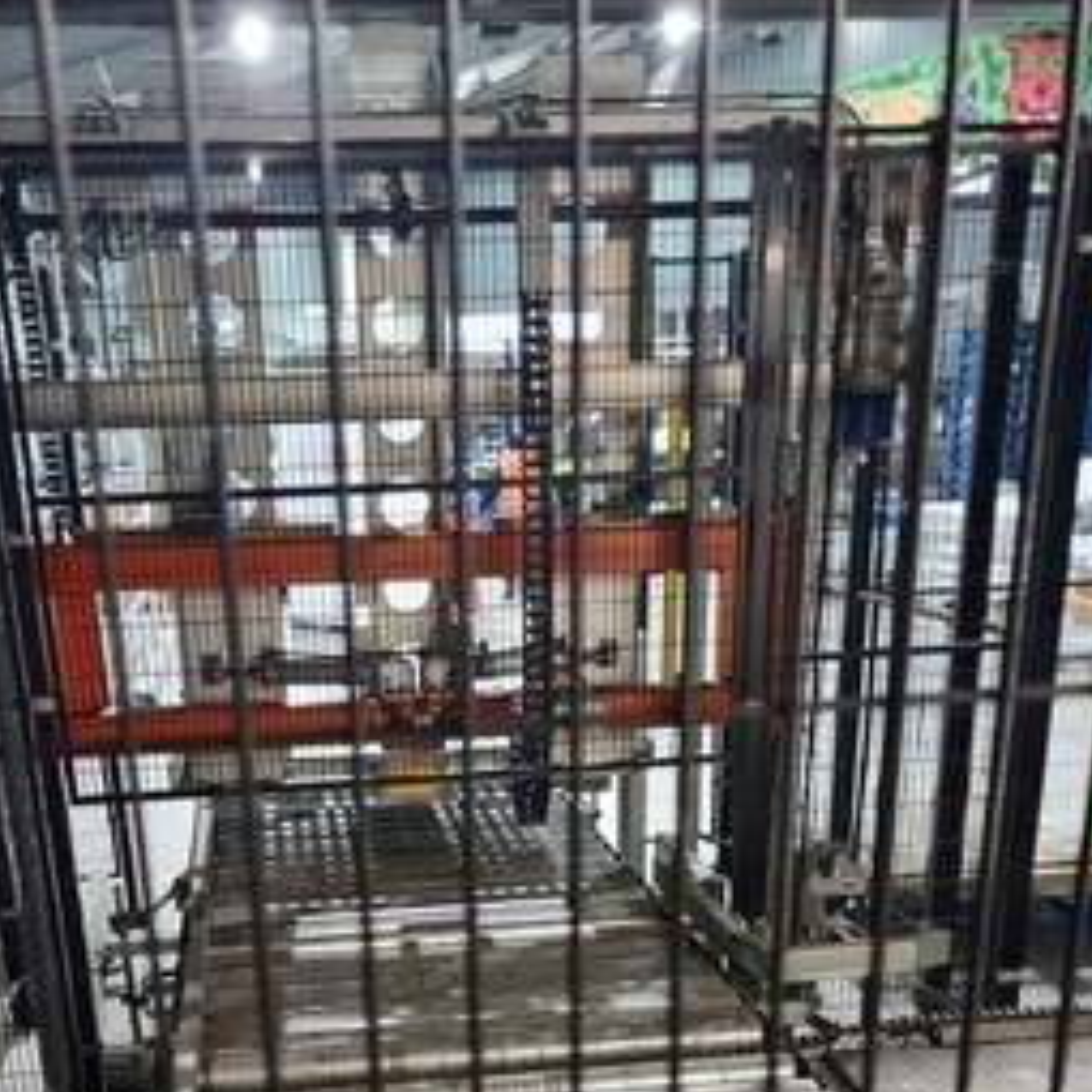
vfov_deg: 39.4
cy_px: 946
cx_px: 441
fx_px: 1428
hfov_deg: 41.7
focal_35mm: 40
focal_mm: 6.7
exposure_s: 1/25
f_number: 1.8
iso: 500
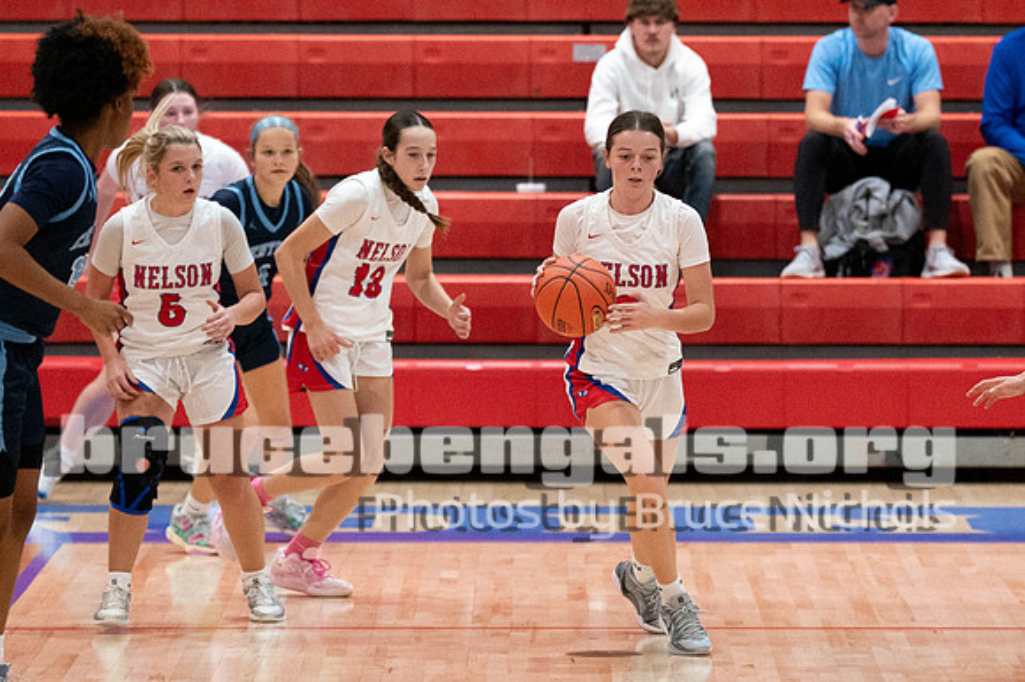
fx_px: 8981
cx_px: 644
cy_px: 249
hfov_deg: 6.5
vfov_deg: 4.3
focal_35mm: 316
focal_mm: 159
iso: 5000
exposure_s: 1/1000
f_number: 2.8
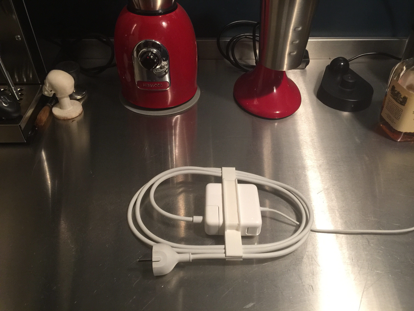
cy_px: 156
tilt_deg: -41.1
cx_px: 207
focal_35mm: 29
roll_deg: +1.9
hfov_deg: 61.7
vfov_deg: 48.2
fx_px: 347
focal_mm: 4.15
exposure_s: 1/10
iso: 100
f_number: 2.2
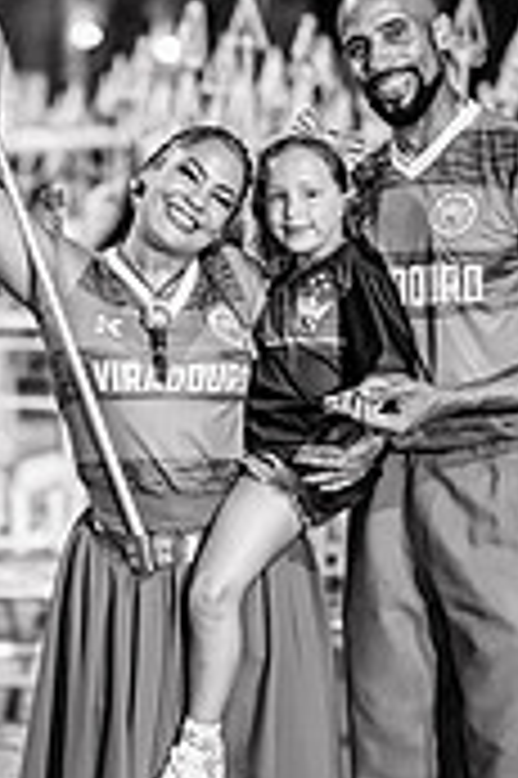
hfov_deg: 10.5
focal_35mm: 130
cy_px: 369
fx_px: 2811
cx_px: 95
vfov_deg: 15.8
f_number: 1.2
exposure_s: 1/320
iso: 2500
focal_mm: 50
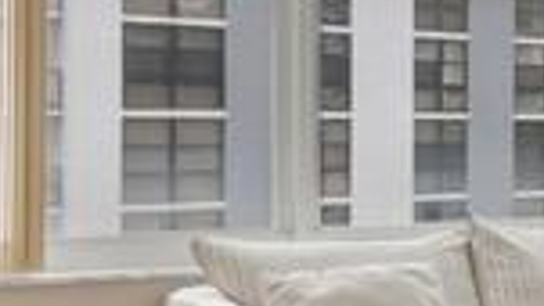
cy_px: 182
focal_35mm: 83
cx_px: 789
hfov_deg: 21.8
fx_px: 1197
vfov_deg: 14.6
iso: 200
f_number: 4.5
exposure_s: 1/320
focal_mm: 10
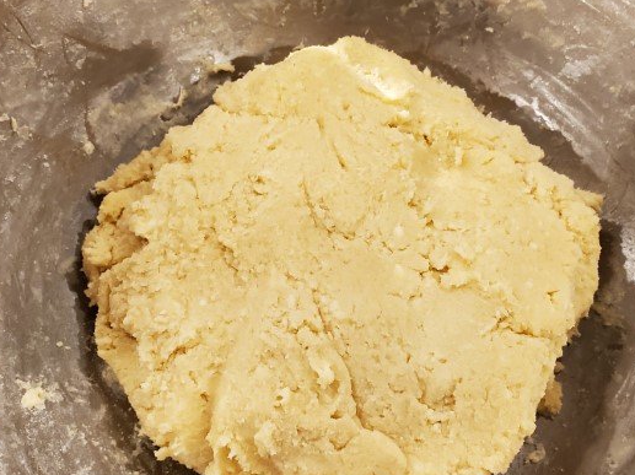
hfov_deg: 47.9
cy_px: 273
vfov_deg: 36.7
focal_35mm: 39
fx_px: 715
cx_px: 321
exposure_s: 1/39
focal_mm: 4.3
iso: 320
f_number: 2.4
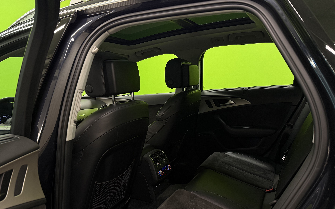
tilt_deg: -12.0
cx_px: 151
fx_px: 265
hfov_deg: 64.5
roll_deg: +4.2
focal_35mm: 29
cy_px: 135
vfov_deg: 42.7
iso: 320
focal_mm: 6.76
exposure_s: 1/50
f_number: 1.78
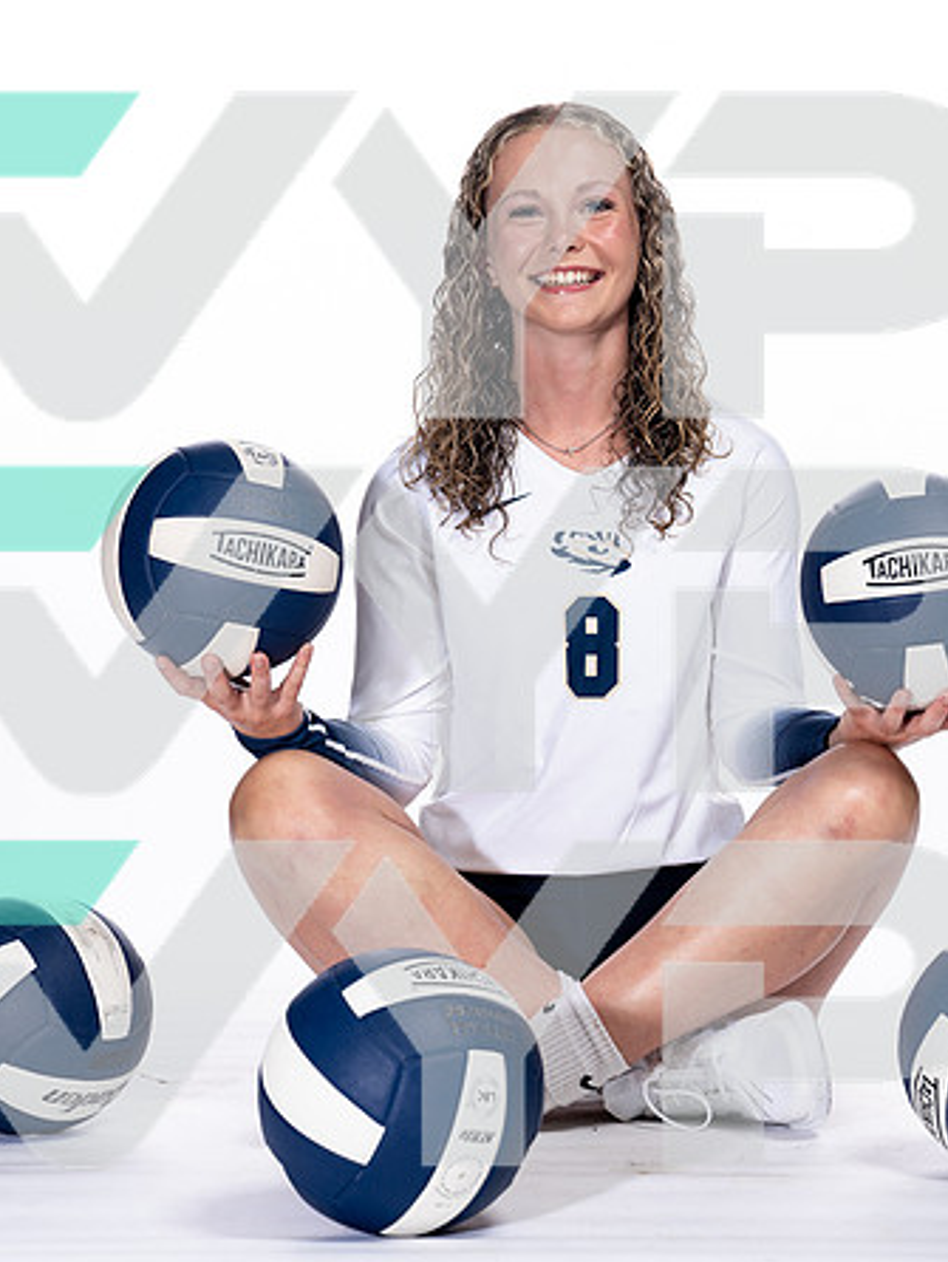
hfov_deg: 16.8
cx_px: 609
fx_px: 3210
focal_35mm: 88
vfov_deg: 22.2
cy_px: 609
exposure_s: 1/250
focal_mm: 53
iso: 100
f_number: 5.6
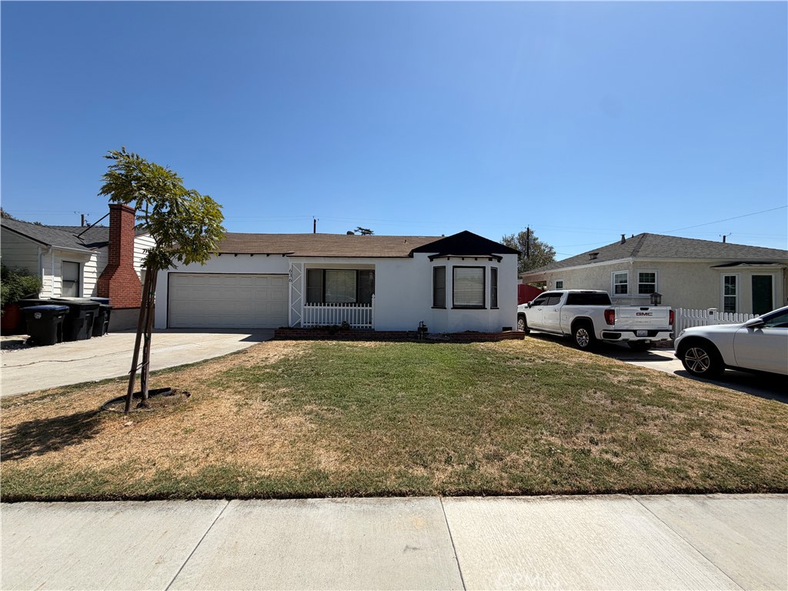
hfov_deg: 102.1
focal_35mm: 14
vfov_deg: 85.7
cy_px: 296
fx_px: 319
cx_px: 394
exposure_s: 1/985
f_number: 2.2
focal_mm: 2.22
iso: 20
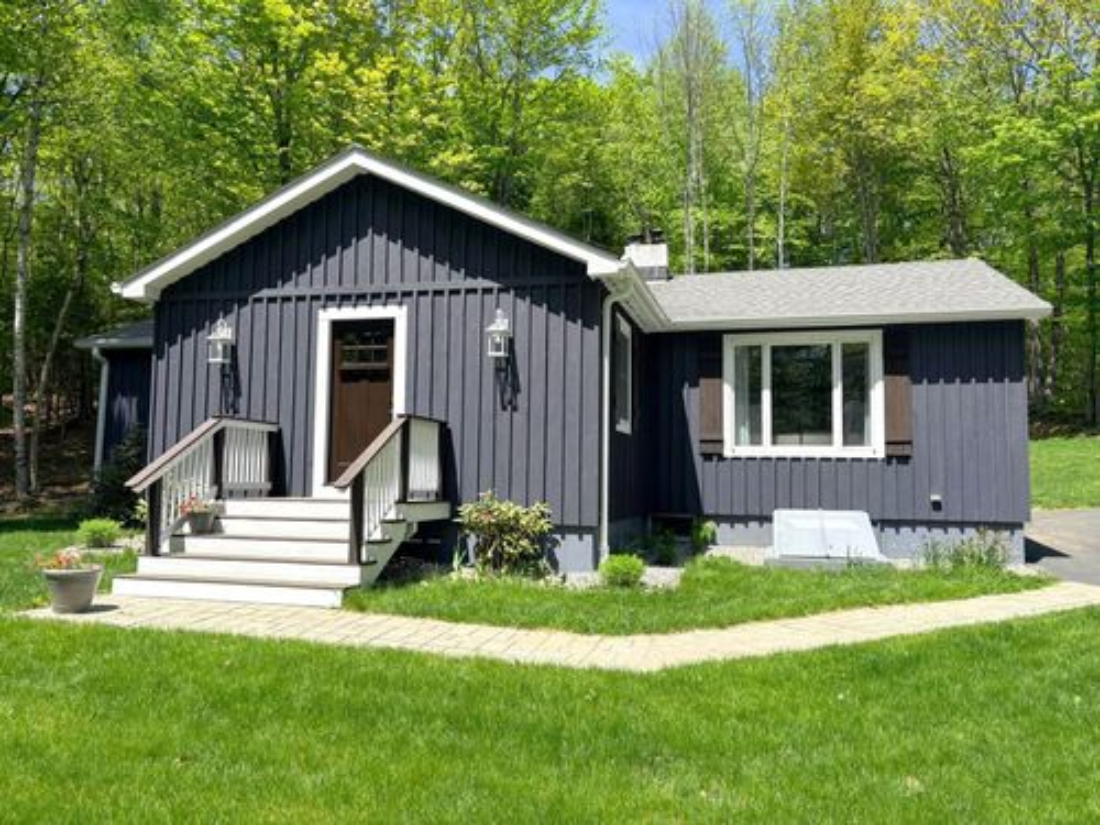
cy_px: 412
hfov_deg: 67.3
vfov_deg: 53.1
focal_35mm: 26
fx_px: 826
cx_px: 550
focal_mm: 5.96
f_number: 1.6
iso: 50
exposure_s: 1/1751
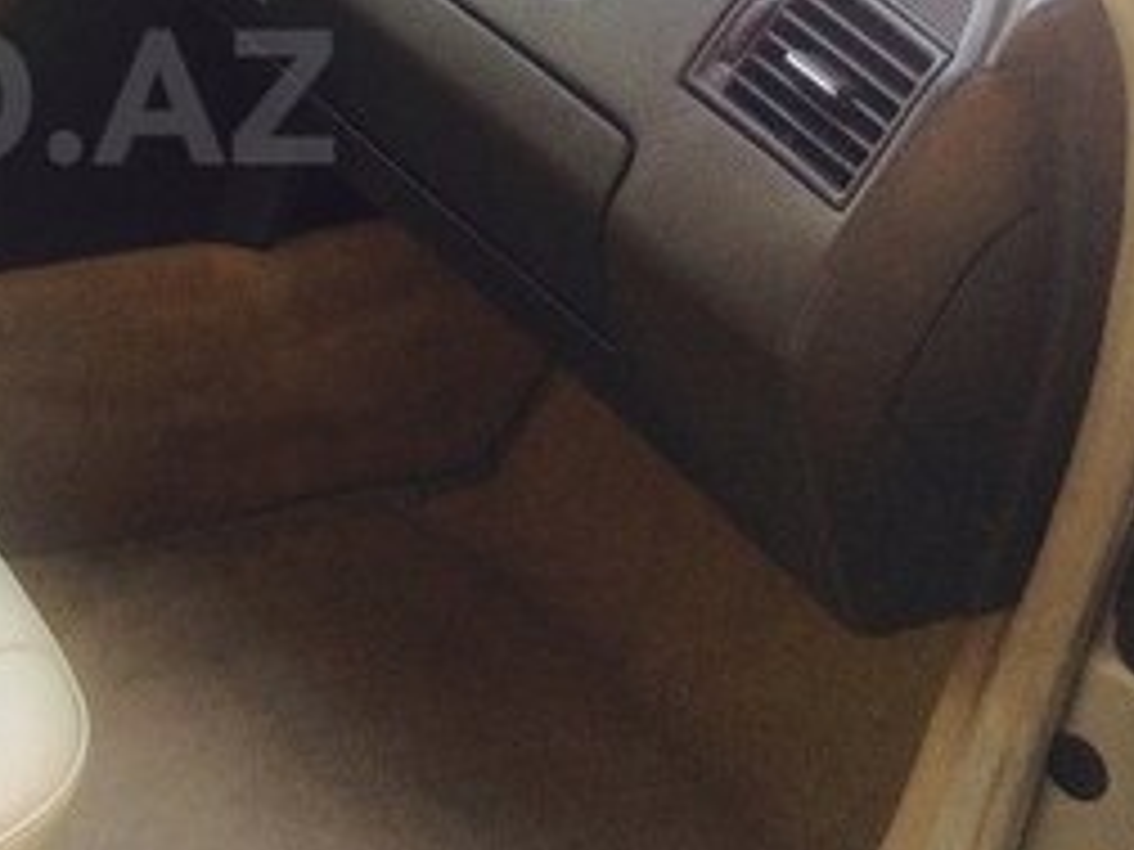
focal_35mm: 76
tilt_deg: -29.8
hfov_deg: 23.9
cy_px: 97
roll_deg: -4.0
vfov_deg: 19.1
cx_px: -126
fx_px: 2490
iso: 40
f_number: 2.2
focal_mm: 4.15
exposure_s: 1/33
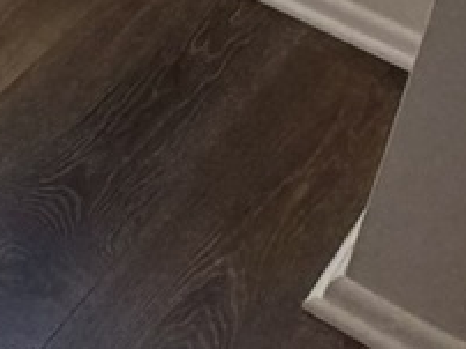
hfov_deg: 13.8
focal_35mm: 100
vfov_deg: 11.9
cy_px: -499
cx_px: -662
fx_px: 1345
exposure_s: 1/120
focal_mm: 2.22
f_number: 2.2
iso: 200
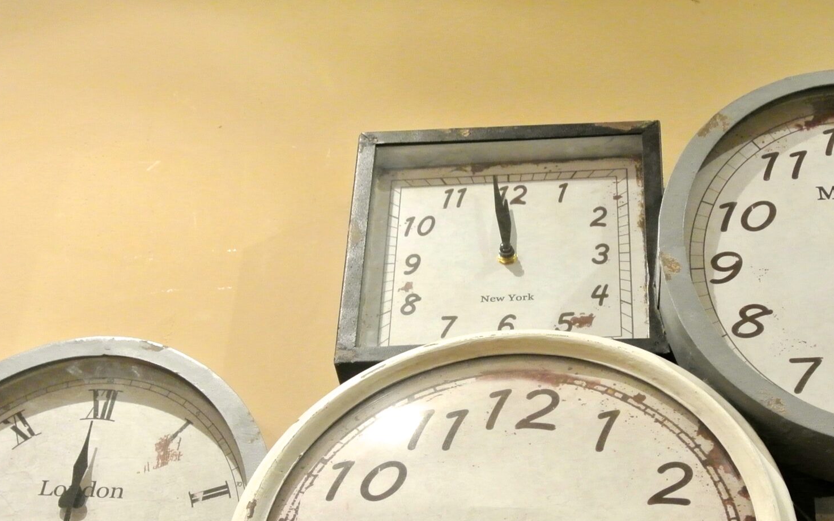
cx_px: 501
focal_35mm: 71
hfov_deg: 28.9
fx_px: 1614
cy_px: 476
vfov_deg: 18.0
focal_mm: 15.1
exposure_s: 1/30
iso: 800
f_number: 4.2
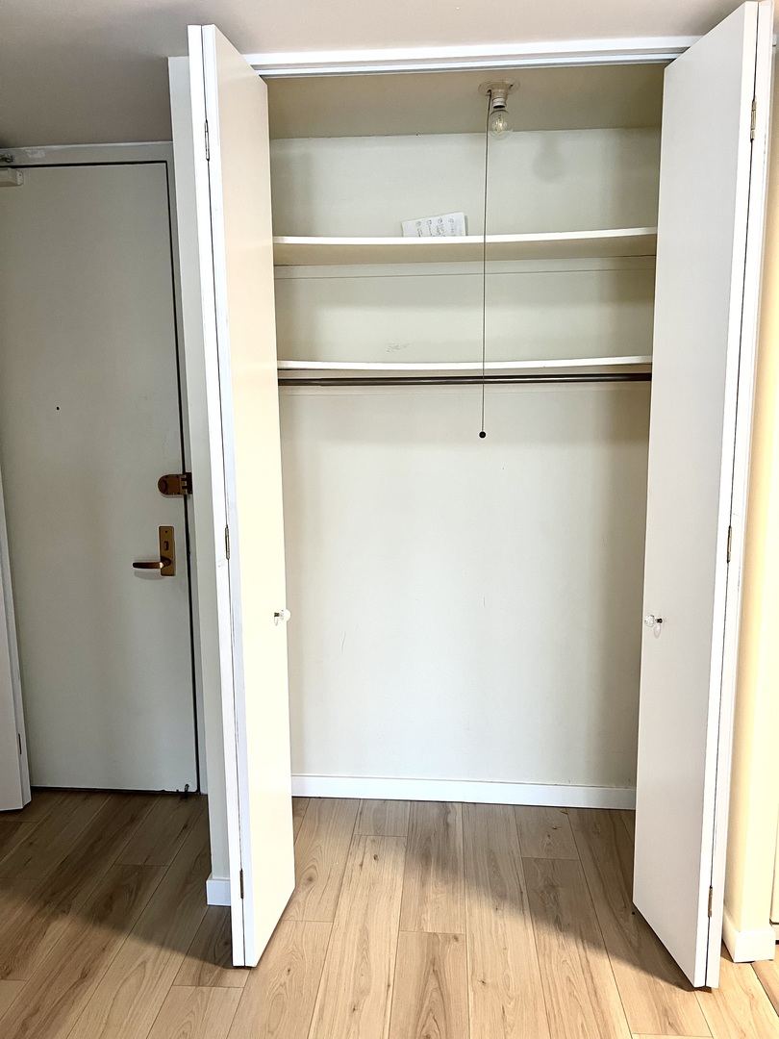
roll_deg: -0.3
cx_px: 390
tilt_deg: -8.9
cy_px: 520
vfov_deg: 67.3
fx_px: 780
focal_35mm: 26
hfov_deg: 53.1
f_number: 1.5
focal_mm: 5.7
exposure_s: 1/60
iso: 250
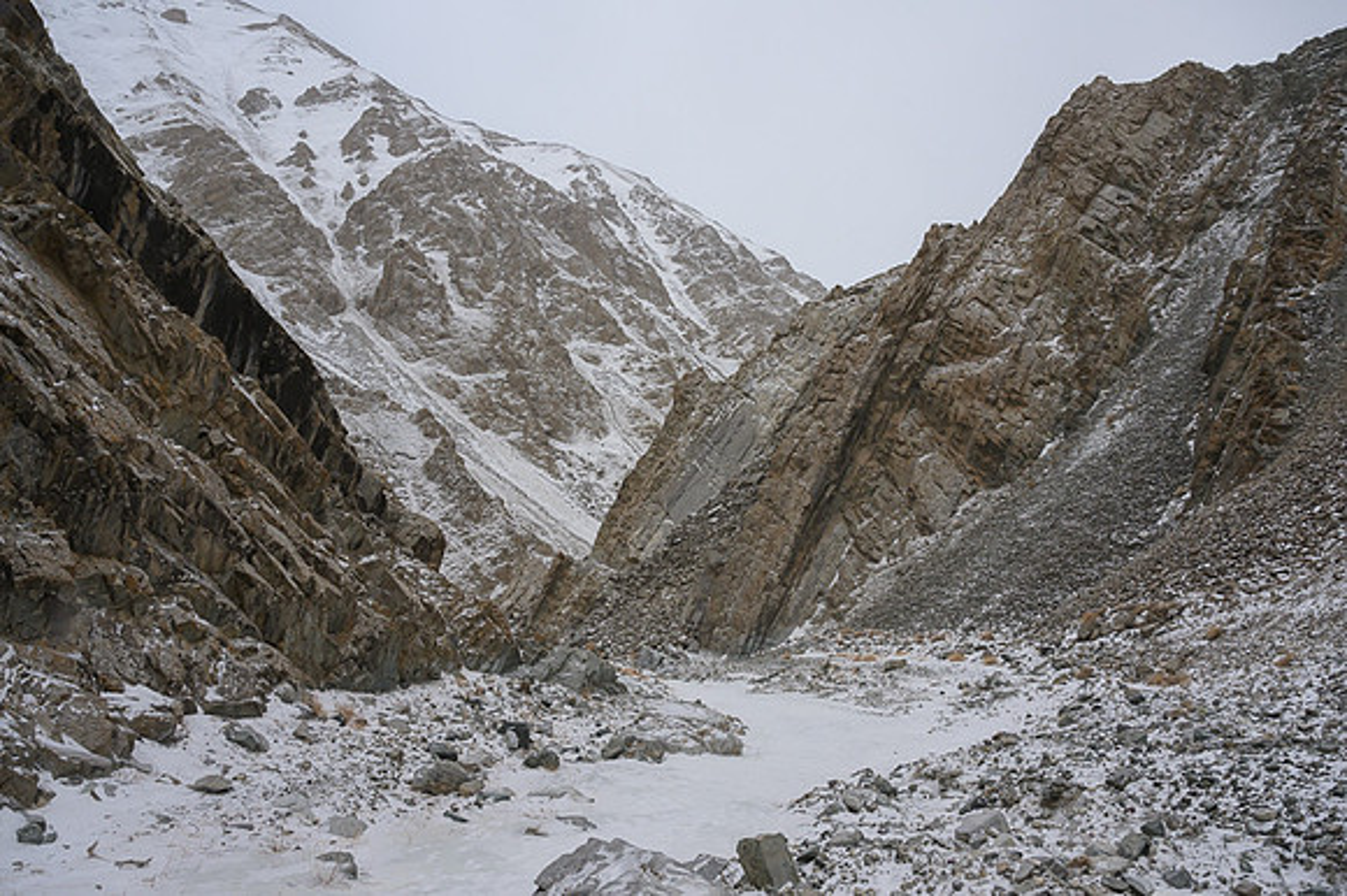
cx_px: 674
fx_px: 897
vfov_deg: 53.1
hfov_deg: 73.8
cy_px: 448
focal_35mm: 24
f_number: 7.1
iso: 640
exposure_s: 1/200
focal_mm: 24
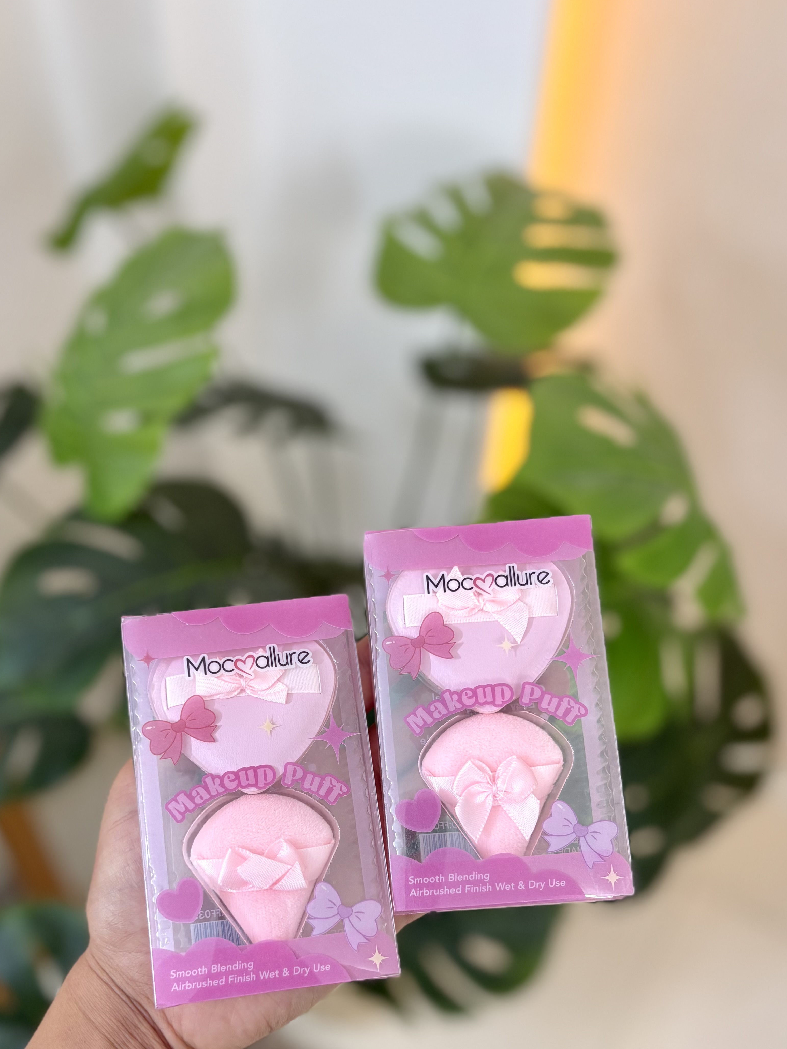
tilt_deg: -51.2
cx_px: 338
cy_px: 678
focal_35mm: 36
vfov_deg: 50.6
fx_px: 1091
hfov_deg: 39.6
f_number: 1.6
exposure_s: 1/50
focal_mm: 5.96
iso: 100
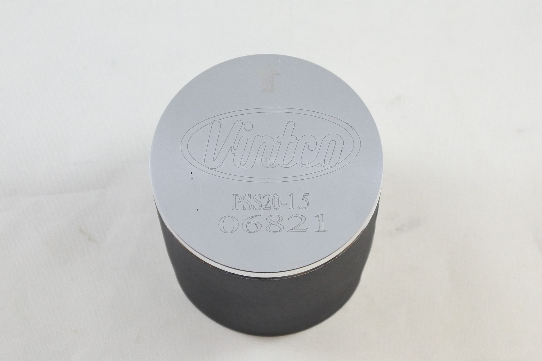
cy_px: 180
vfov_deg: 24.6
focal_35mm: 55
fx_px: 828
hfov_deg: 36.2
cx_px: 271
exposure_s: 1/125
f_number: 4.8
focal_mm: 20.6
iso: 640
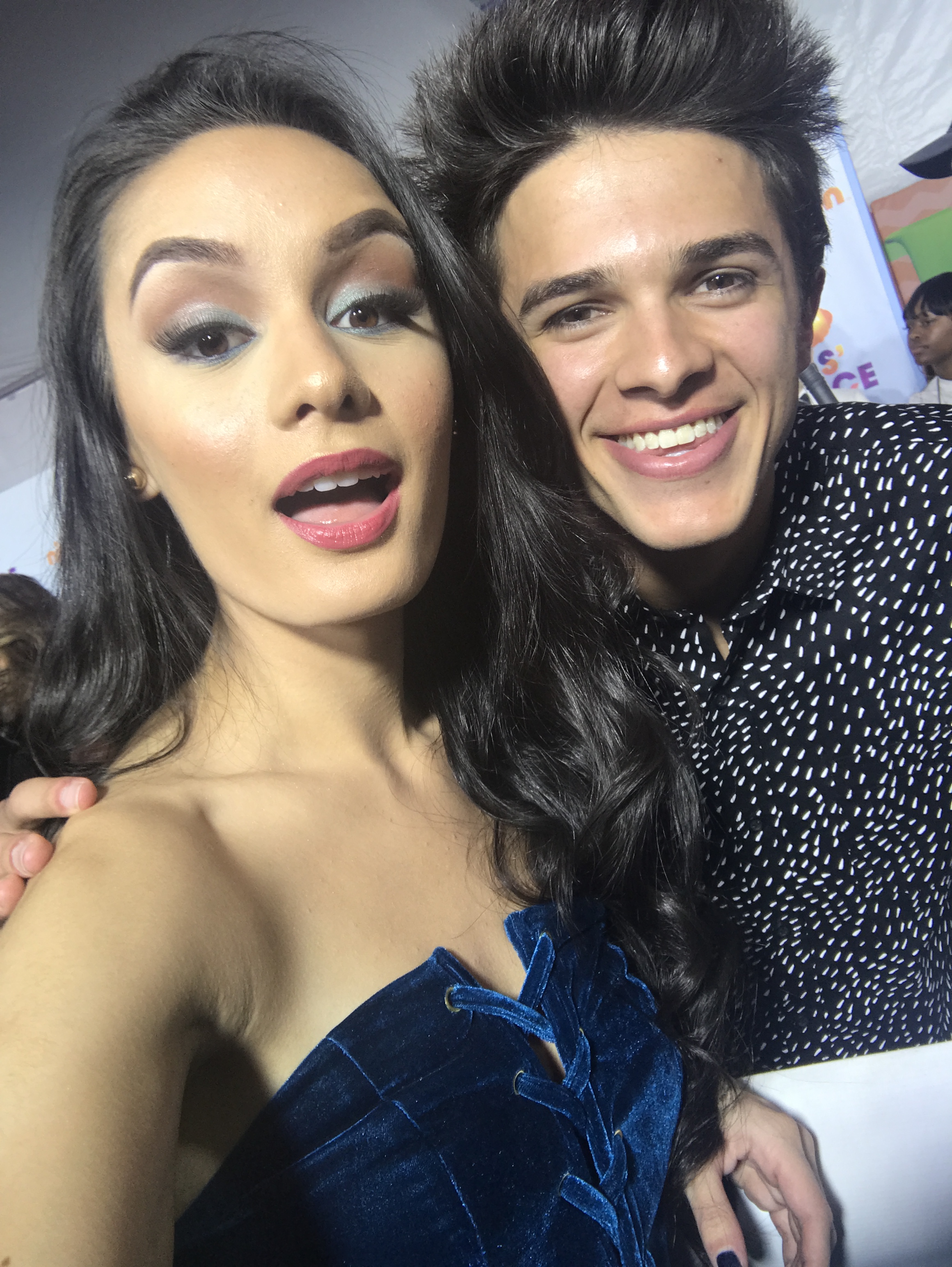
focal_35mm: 32
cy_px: 634
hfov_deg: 44.2
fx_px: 1172
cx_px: 476
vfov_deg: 56.8
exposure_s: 1/75
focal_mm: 2.87
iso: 25
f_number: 2.2
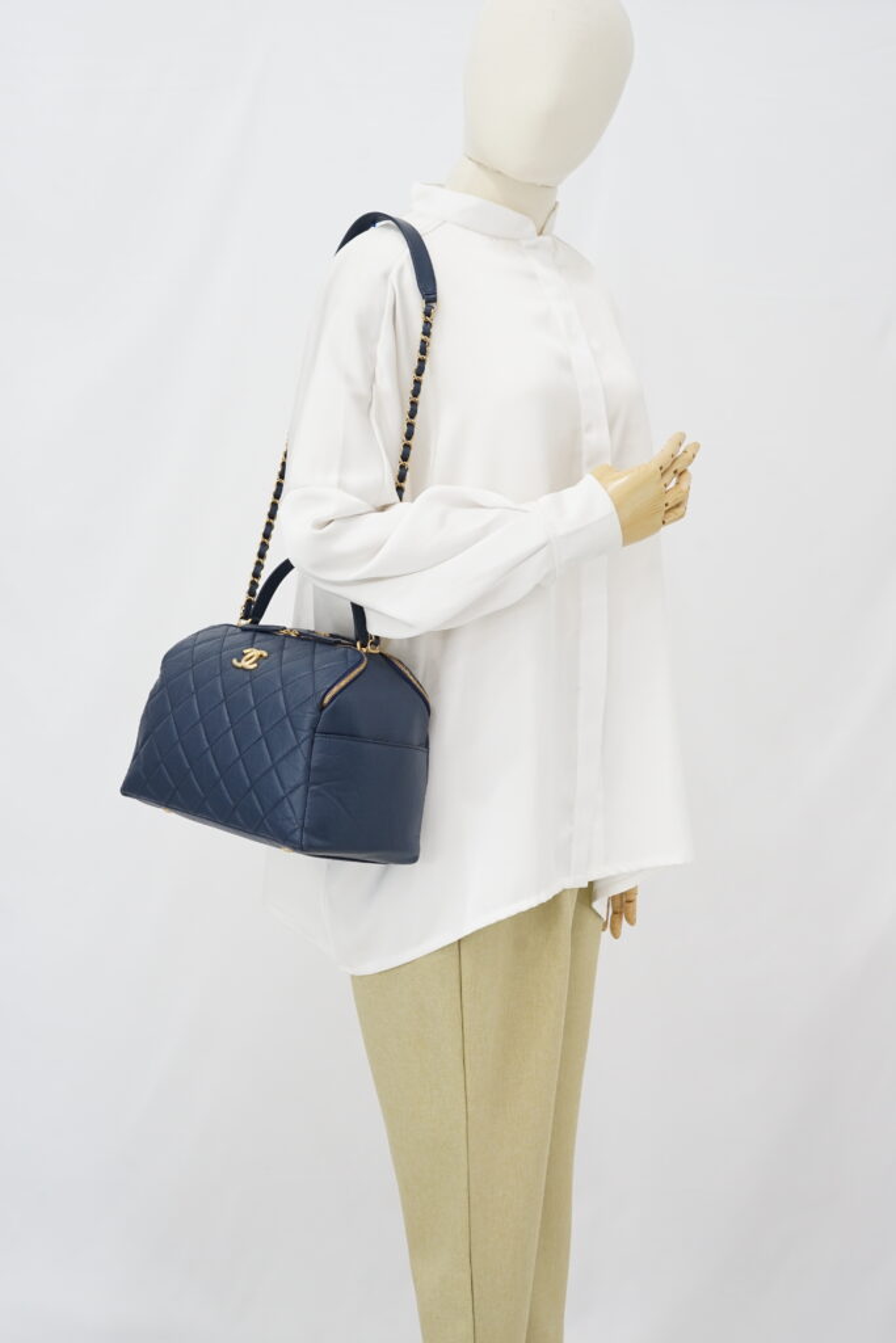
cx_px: 448
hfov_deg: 27.0
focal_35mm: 50
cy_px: 672
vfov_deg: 39.6
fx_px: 1866
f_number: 6.3
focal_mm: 50
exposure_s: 1/10
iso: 640
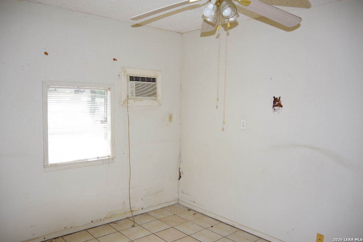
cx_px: 182
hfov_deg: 67.4
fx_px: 272
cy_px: 121
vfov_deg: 48.0
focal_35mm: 27
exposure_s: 1/50
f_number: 3.5
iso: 200
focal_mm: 18
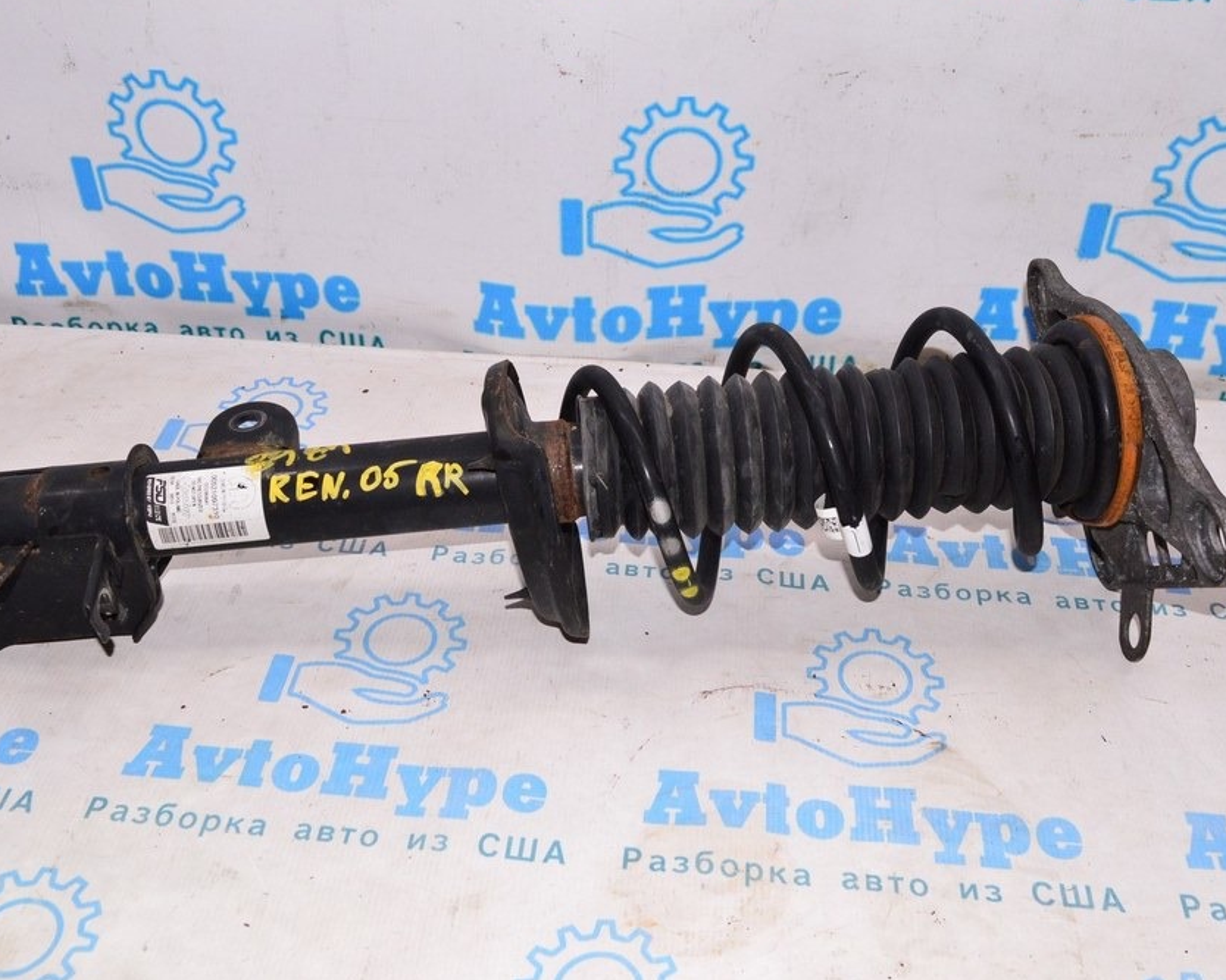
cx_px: 604
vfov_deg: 39.2
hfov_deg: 47.9
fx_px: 1379
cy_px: 487
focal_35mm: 38
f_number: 8
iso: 1600
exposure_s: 1/160
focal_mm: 22
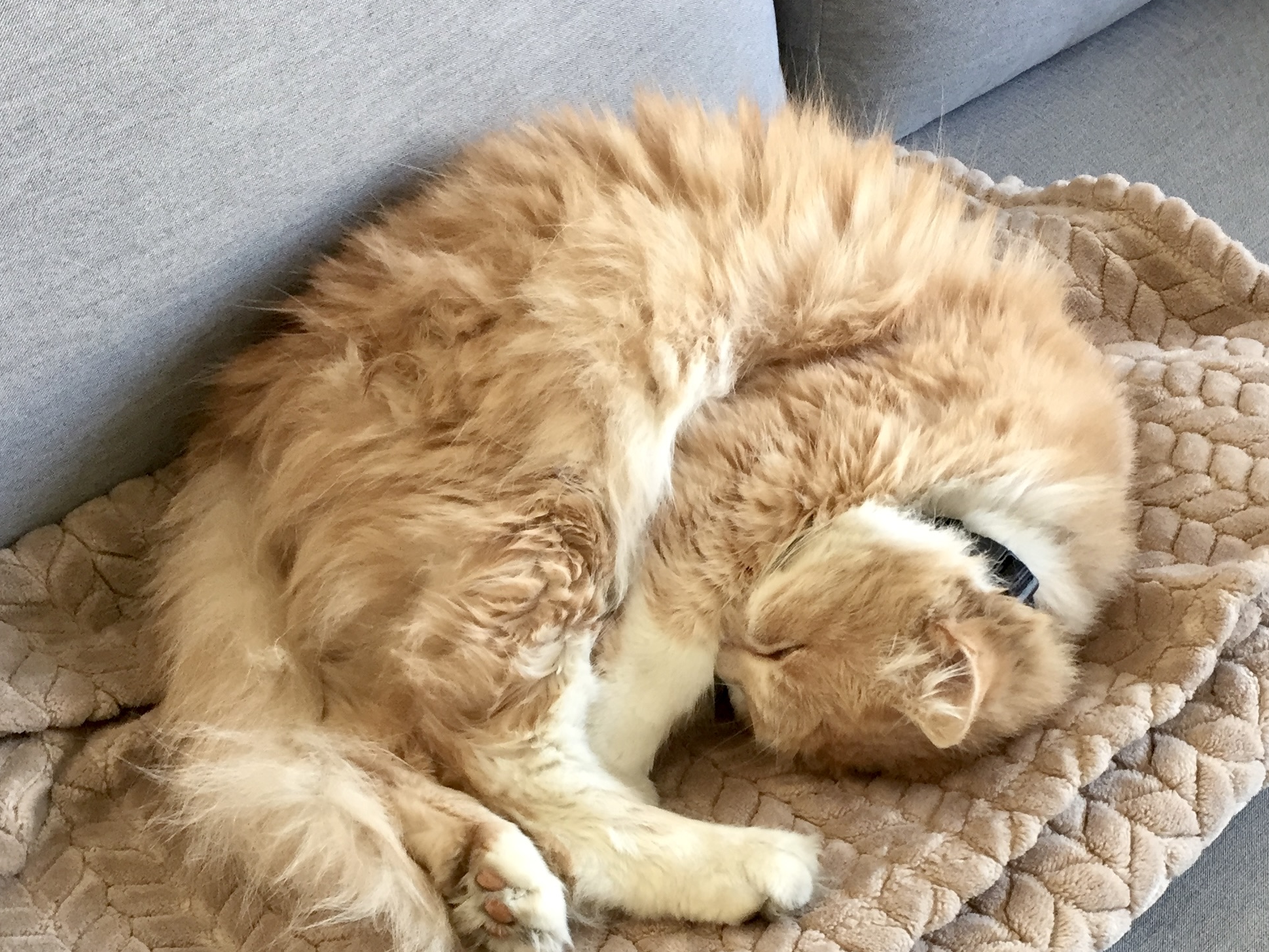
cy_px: 550
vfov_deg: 40.6
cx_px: 699
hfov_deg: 52.5
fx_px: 1283
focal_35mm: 35
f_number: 2.2
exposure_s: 1/30
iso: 64
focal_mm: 4.15
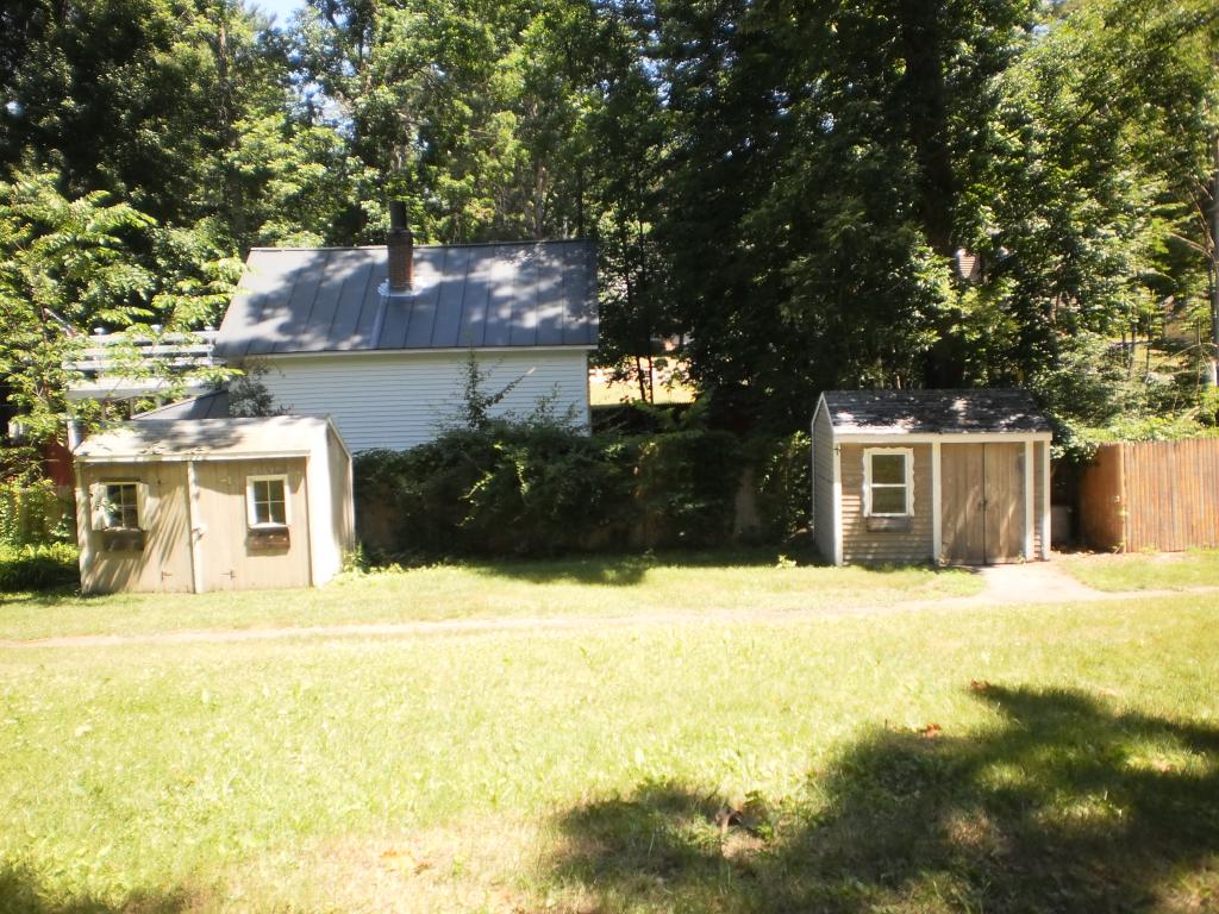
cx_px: 610
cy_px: 457
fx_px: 1268
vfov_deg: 39.7
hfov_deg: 51.4
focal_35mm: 36
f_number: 3.1
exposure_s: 1/250
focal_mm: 6.3
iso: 100
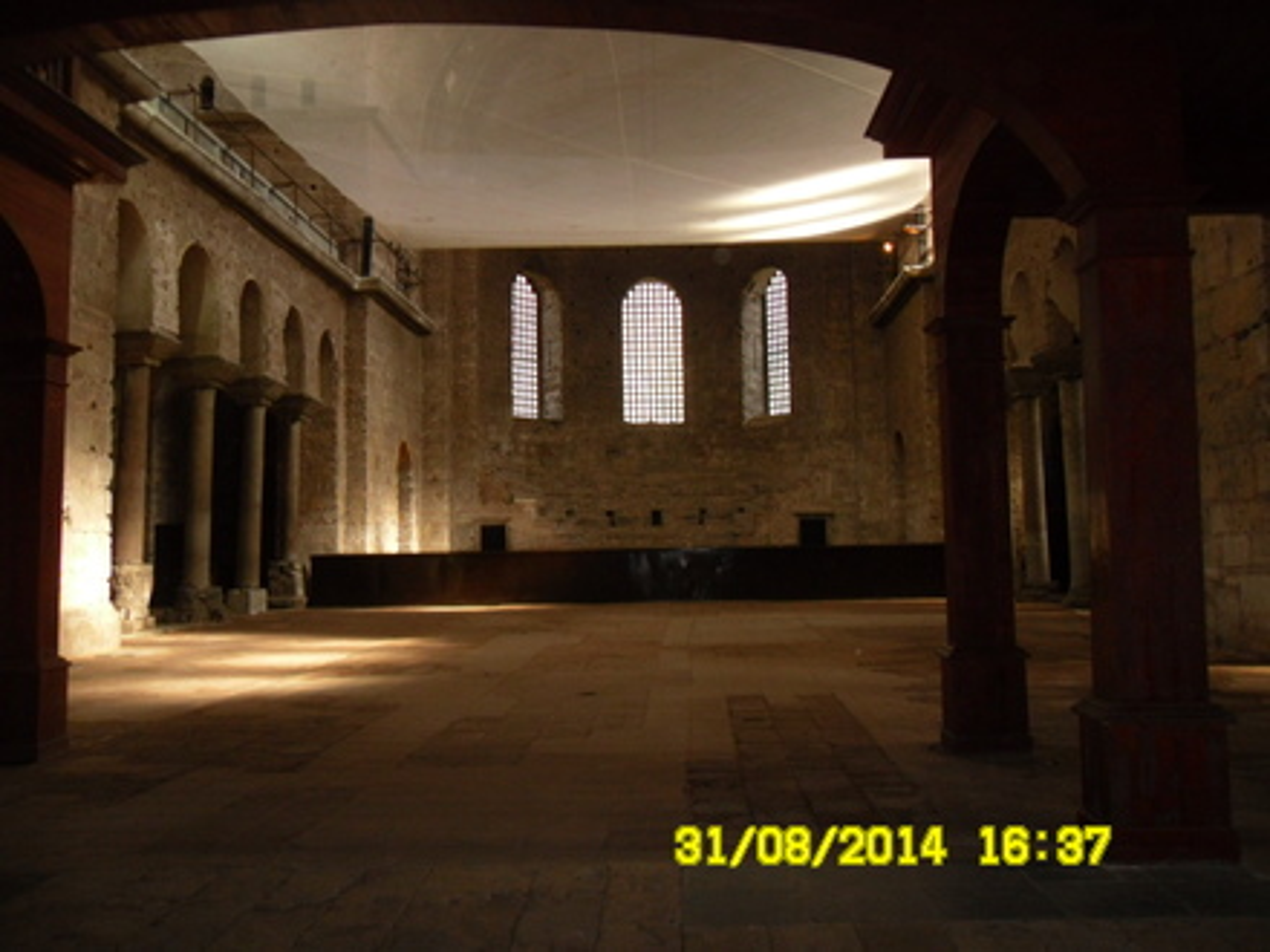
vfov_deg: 32.2
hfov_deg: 42.1
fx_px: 1651
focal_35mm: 45
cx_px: 635
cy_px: 476
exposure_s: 1/45
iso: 400
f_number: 3.5
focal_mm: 6.3
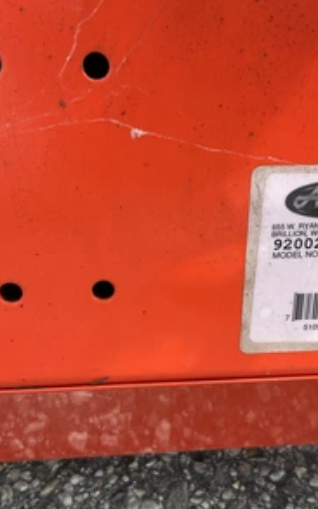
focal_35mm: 42
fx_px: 583
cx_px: 182
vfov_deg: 47.2
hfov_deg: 30.5
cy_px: 254
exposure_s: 1/194
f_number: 1.8
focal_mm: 3
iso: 20
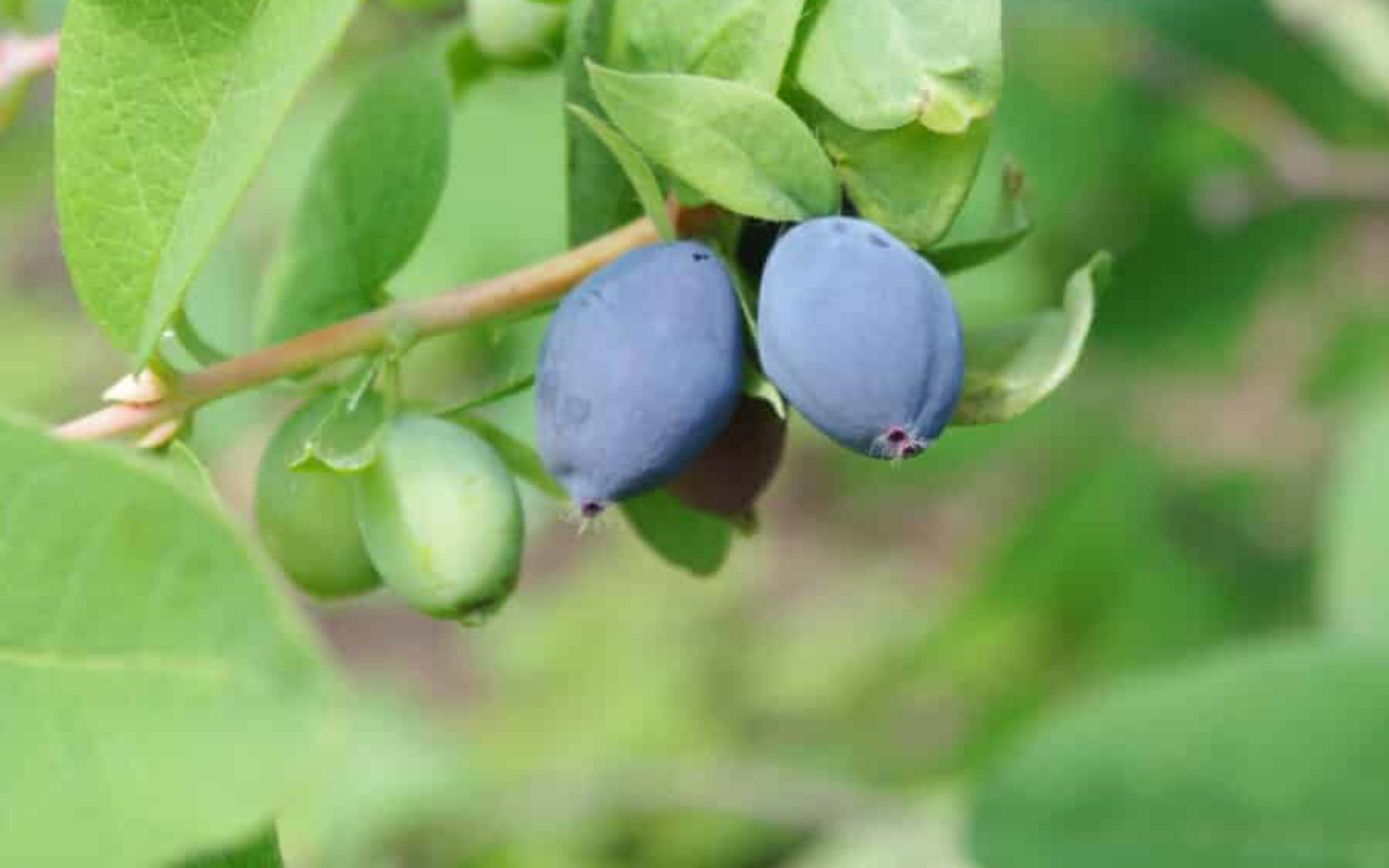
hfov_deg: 21.9
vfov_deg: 13.8
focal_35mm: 95
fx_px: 3596
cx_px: 729
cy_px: 378
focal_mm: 55
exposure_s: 1/80
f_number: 10
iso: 200
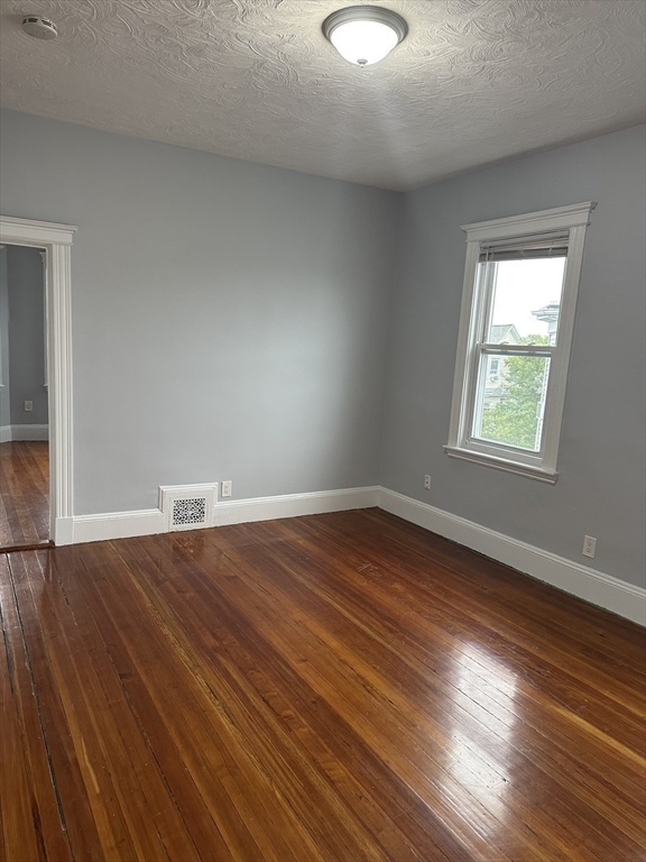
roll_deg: -3.4
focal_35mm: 24
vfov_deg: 71.6
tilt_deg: -9.5
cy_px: 431
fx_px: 597
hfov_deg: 56.8
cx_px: 323
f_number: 1.78
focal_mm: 6.86
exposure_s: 1/60
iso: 160
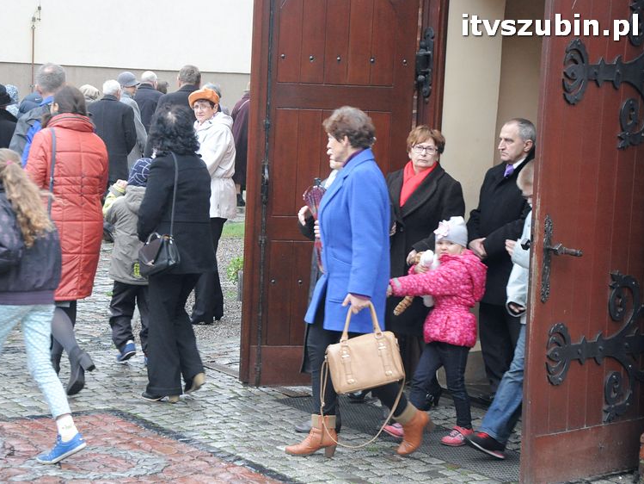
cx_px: 290
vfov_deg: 17.4
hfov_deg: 23.0
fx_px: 1582
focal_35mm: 85
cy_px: 242
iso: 1600
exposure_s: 1/125
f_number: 5.6
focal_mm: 52
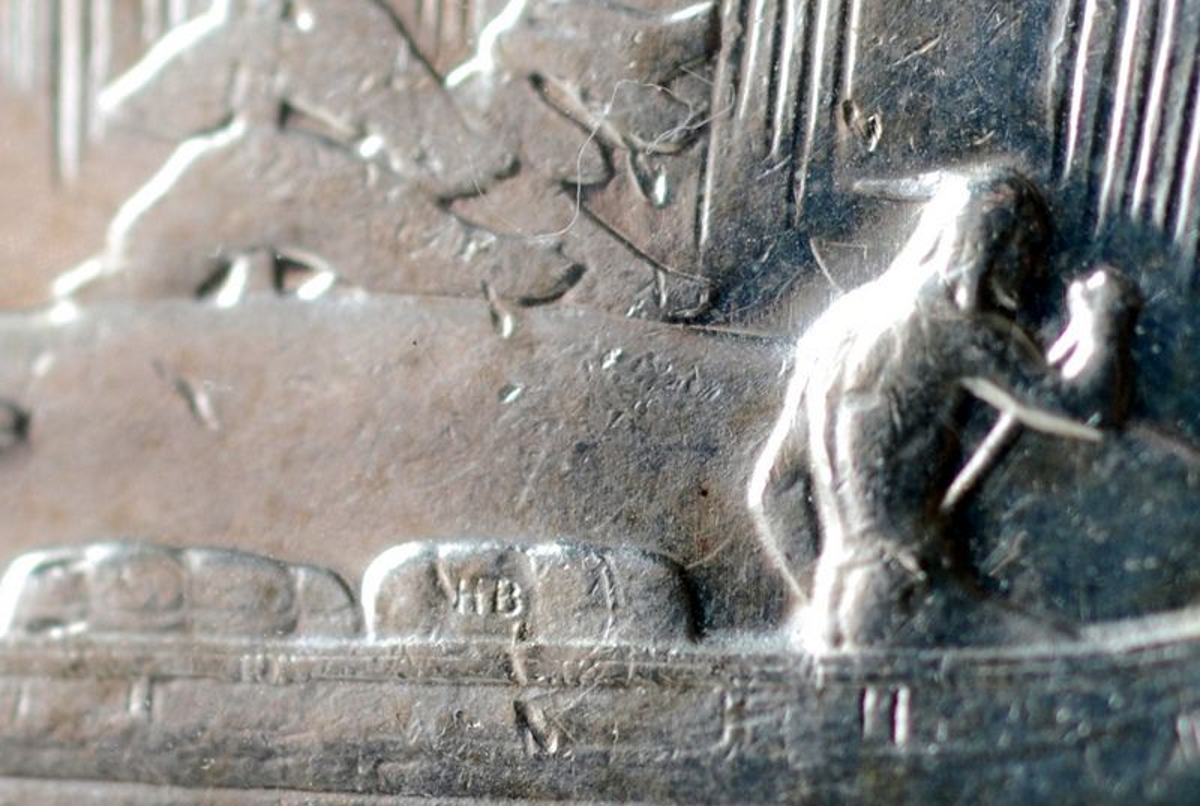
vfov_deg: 18.3
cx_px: 600
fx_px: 2505
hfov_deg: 26.9
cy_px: 403
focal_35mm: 75
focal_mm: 50
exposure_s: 1/60
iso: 200
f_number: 4
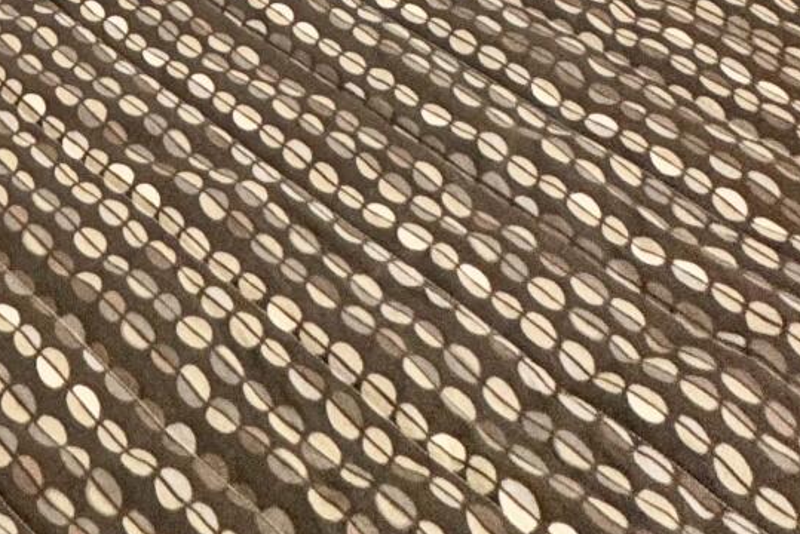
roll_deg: +0.4
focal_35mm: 54
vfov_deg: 13.9
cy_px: -840
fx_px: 1201
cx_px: -303
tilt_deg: -4.6
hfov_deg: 28.4
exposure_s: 1/60
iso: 200
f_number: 2.2
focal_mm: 2.22
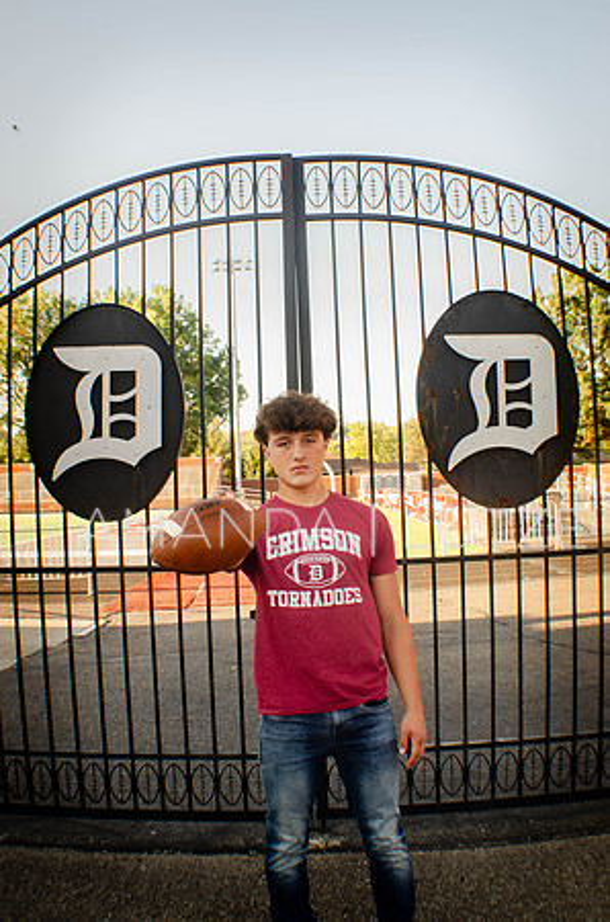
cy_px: 461
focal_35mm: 52
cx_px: 305
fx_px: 1340
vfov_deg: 37.9
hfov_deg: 25.6
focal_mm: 35
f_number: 6.3
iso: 200
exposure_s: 1/160
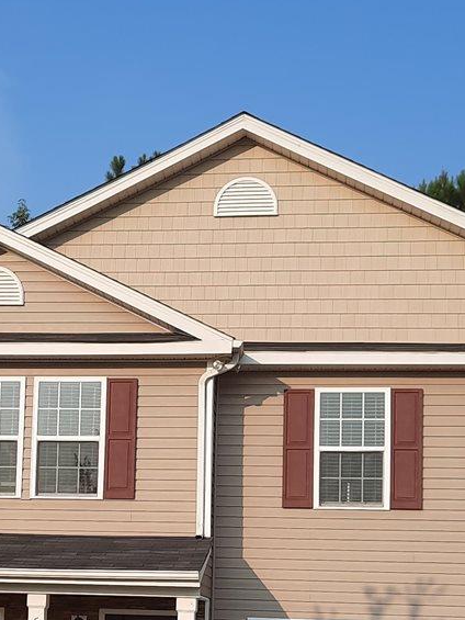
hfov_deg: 21.5
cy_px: 498
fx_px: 1217
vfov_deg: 28.0
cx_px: 134
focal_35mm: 68
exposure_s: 1/901
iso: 32
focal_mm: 4.6
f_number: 2
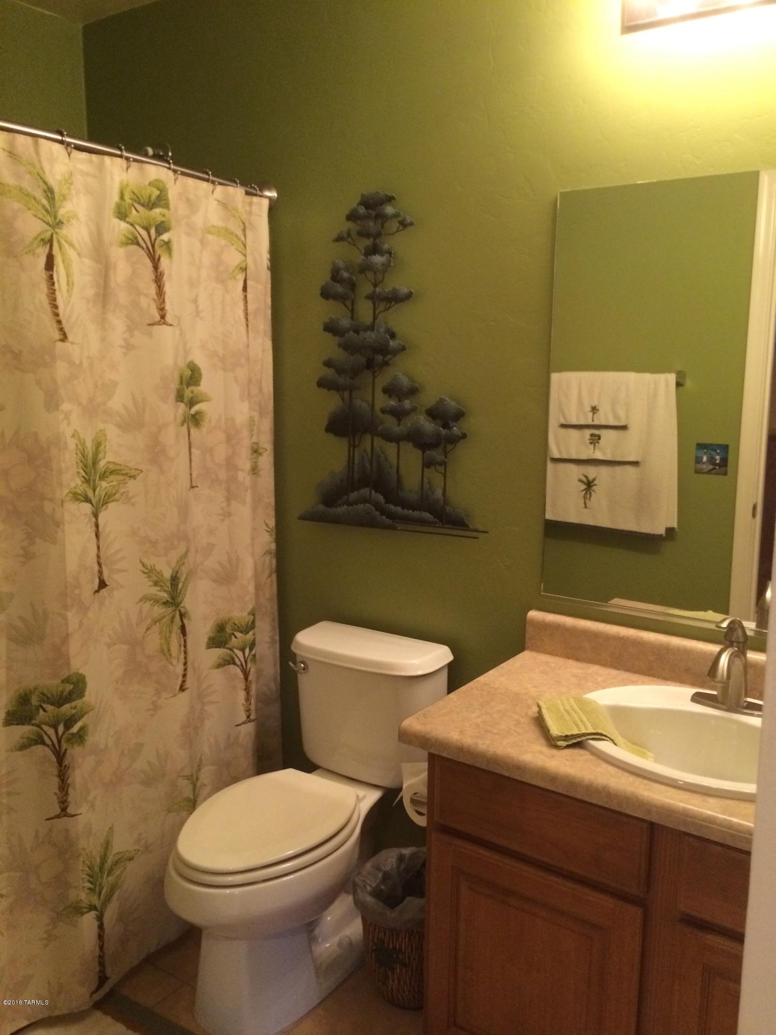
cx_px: 388
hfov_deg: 48.2
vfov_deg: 61.7
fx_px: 867
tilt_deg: -8.7
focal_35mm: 29
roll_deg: +0.9
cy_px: 518
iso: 320
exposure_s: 1/30
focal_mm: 4.15
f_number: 2.2
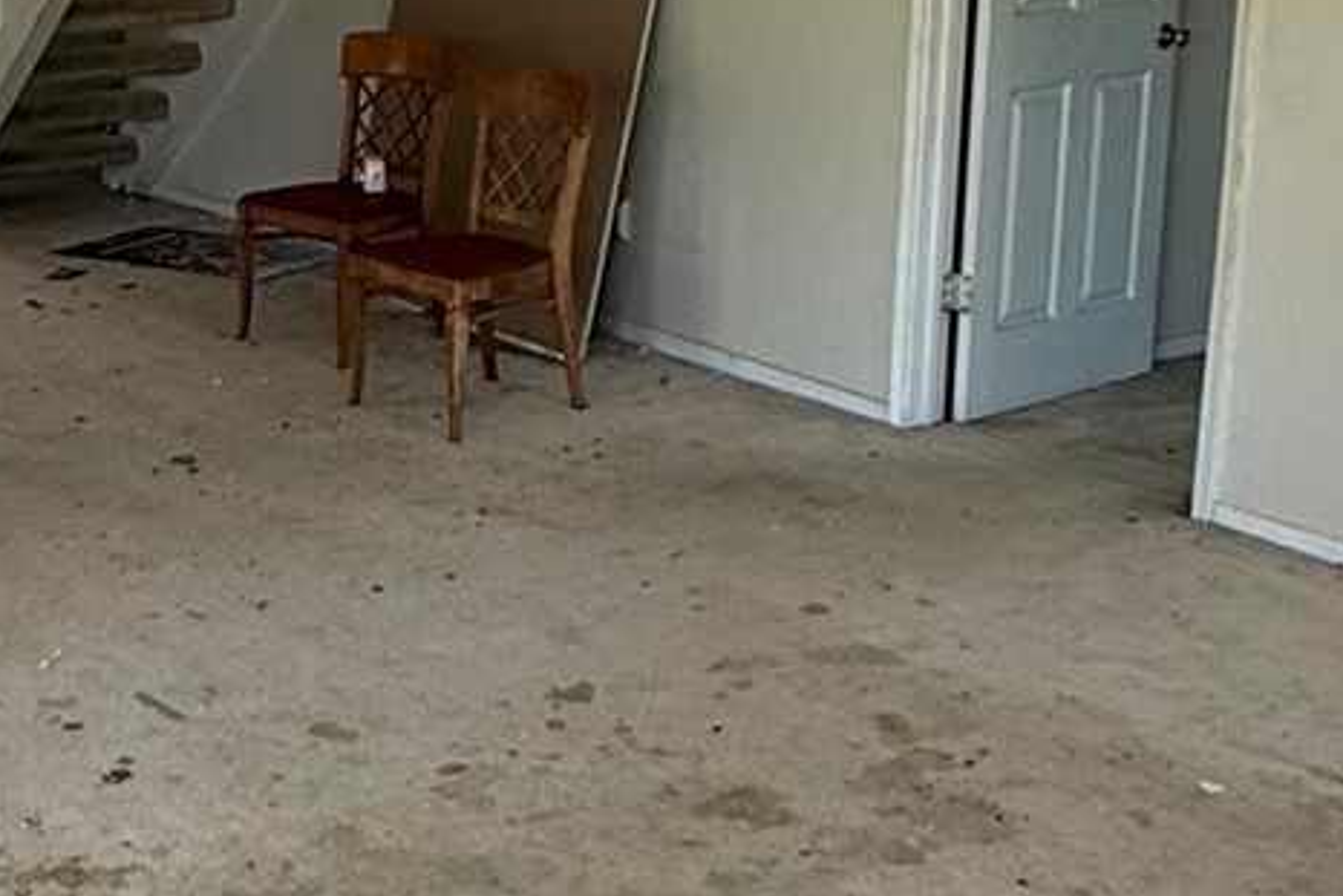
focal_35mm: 64
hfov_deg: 30.2
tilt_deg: -11.7
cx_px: 153
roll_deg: +0.3
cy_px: 300
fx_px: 2388
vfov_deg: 21.2
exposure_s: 1/99
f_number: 2.2
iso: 100
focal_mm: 2.22
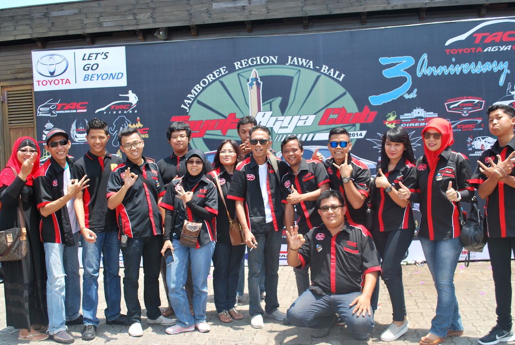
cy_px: 172
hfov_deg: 53.1
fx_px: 516
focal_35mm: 36
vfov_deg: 37.0
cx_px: 258
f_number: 5.6
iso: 100
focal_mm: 24
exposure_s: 1/125
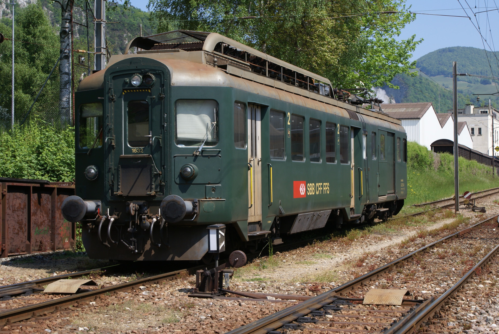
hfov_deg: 27.0
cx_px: 250
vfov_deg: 18.2
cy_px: 167
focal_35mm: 75
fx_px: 1041
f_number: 11
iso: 100
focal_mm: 50
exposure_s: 1/125
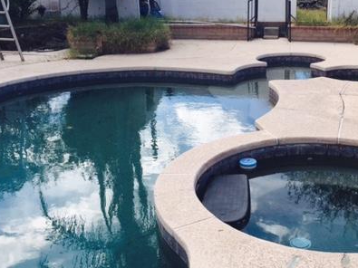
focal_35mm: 47
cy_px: 123
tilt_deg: -15.3
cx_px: 237
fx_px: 486
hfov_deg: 40.0
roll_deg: -0.8
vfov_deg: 30.8
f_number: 2.2
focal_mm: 4.15
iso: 32
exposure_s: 1/1099
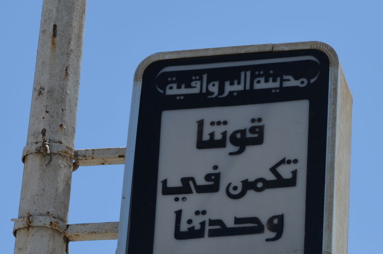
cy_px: 208
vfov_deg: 7.1
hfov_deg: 10.8
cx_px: 287
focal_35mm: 191
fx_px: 2029
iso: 100
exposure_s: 1/320
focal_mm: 55
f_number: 9
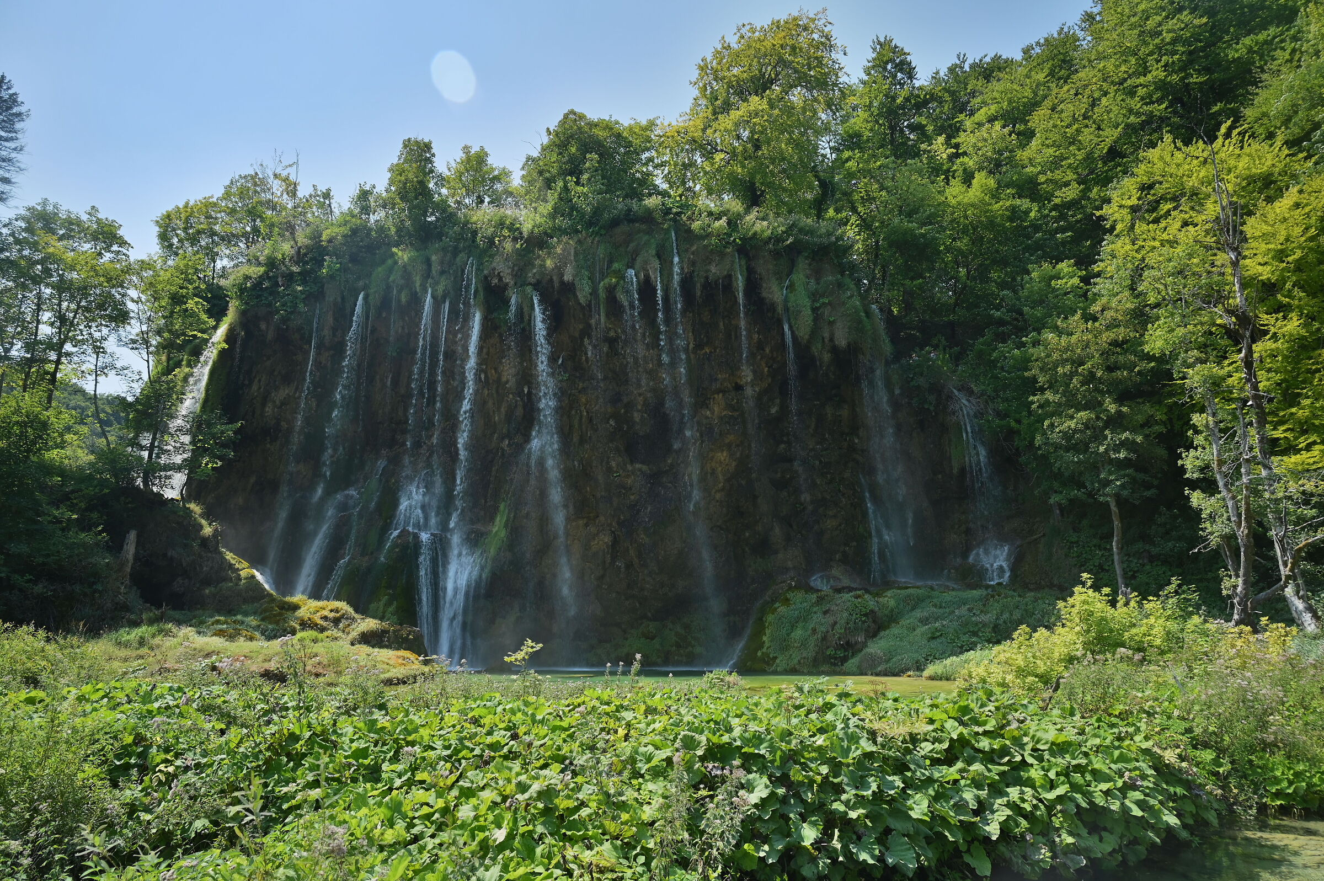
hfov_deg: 73.8
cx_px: 662
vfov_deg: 53.1
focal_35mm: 24
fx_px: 882
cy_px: 440
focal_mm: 24
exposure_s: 1/400
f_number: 7.1
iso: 400
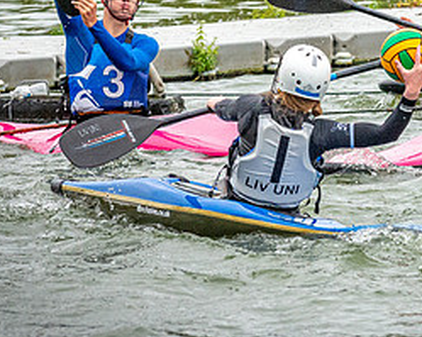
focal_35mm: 643
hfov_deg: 3.0
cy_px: 124
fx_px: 8028
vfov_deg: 2.4
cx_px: 283
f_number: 5
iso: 2500
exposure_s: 1/3200
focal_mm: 190
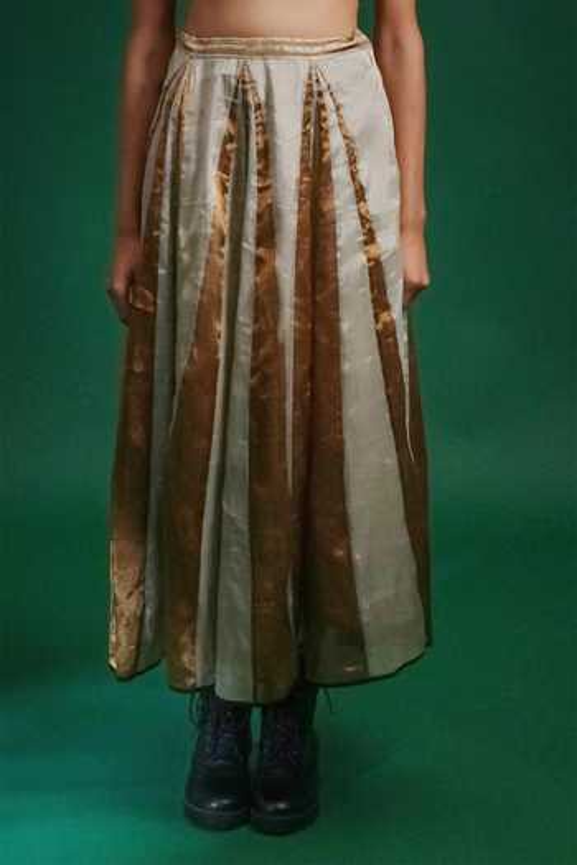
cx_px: 288
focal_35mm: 54
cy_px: 432
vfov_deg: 36.9
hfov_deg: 25.1
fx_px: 1296
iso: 2000
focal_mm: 53.9
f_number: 2.8
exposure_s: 1/640
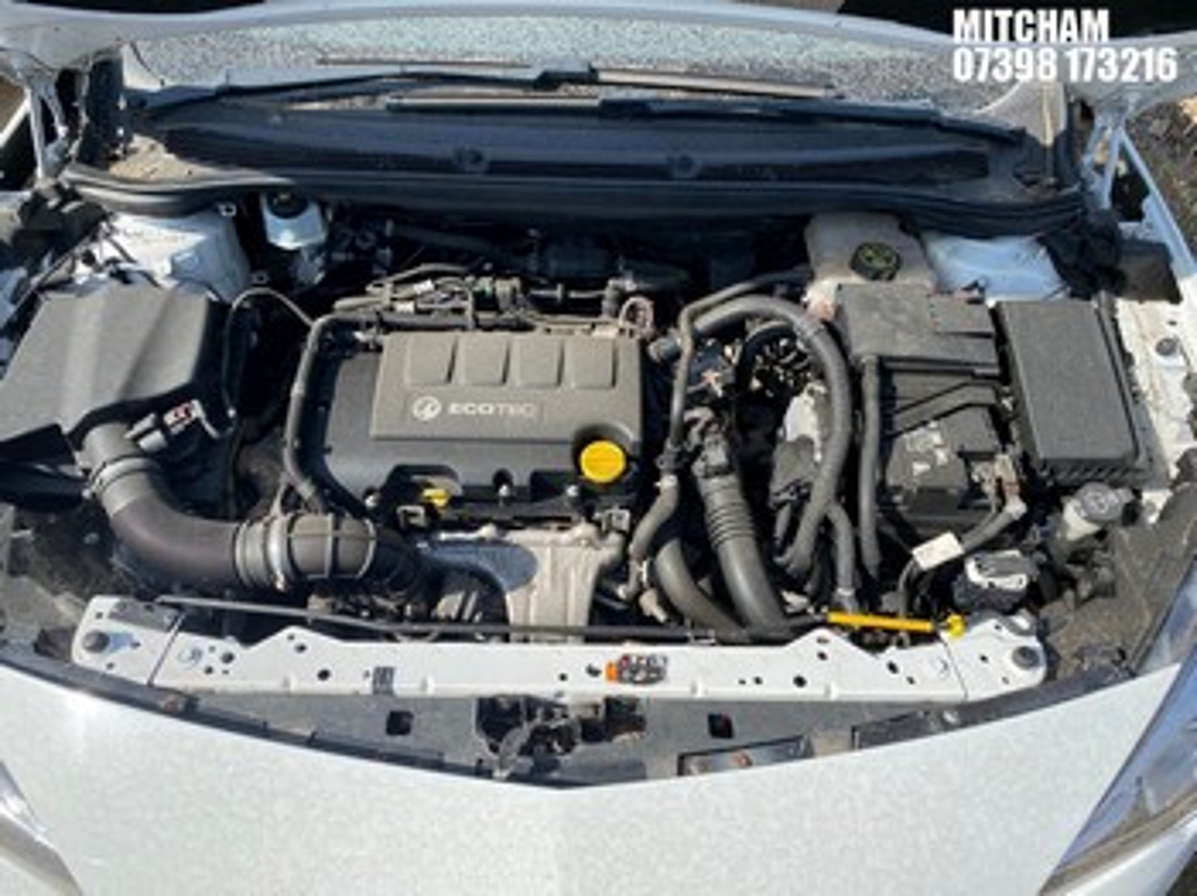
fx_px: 898
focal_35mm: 26
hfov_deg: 67.3
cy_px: 448
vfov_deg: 53.0
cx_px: 598
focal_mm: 4.25
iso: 32
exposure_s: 1/1629
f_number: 1.8
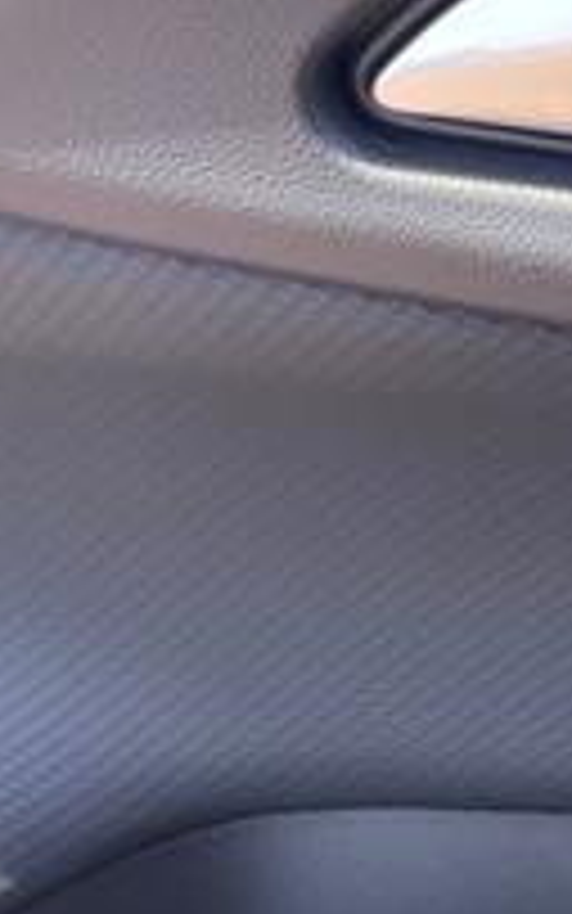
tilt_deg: -37.8
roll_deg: +1.4
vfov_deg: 23.8
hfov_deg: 12.4
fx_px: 2168
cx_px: 1293
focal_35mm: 87
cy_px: 428
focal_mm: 4.2
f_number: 1.6
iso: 32
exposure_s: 1/192
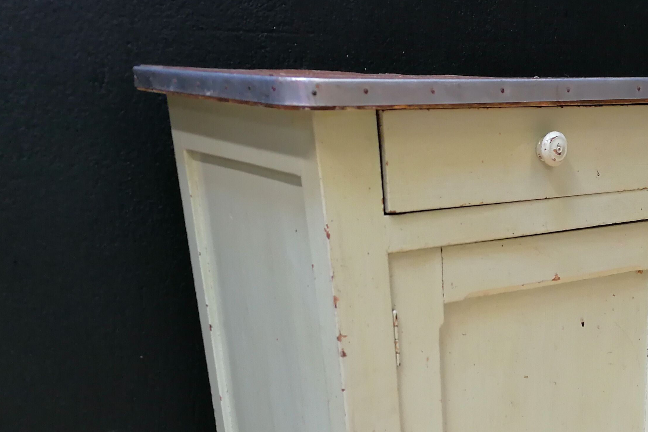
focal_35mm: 51
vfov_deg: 25.4
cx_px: 549
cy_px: 410
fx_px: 918
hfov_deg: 37.0
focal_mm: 4.75
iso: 200
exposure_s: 1/33.3
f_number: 1.8
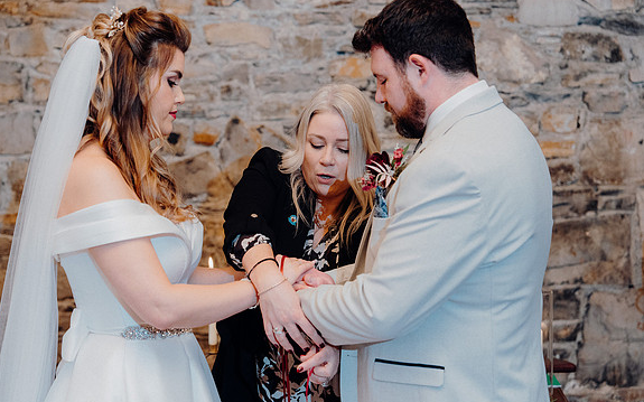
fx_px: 1263
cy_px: 205
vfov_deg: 18.1
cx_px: 321
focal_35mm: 72
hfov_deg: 28.6
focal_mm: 70
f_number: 3.5
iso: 2500
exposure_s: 1/200
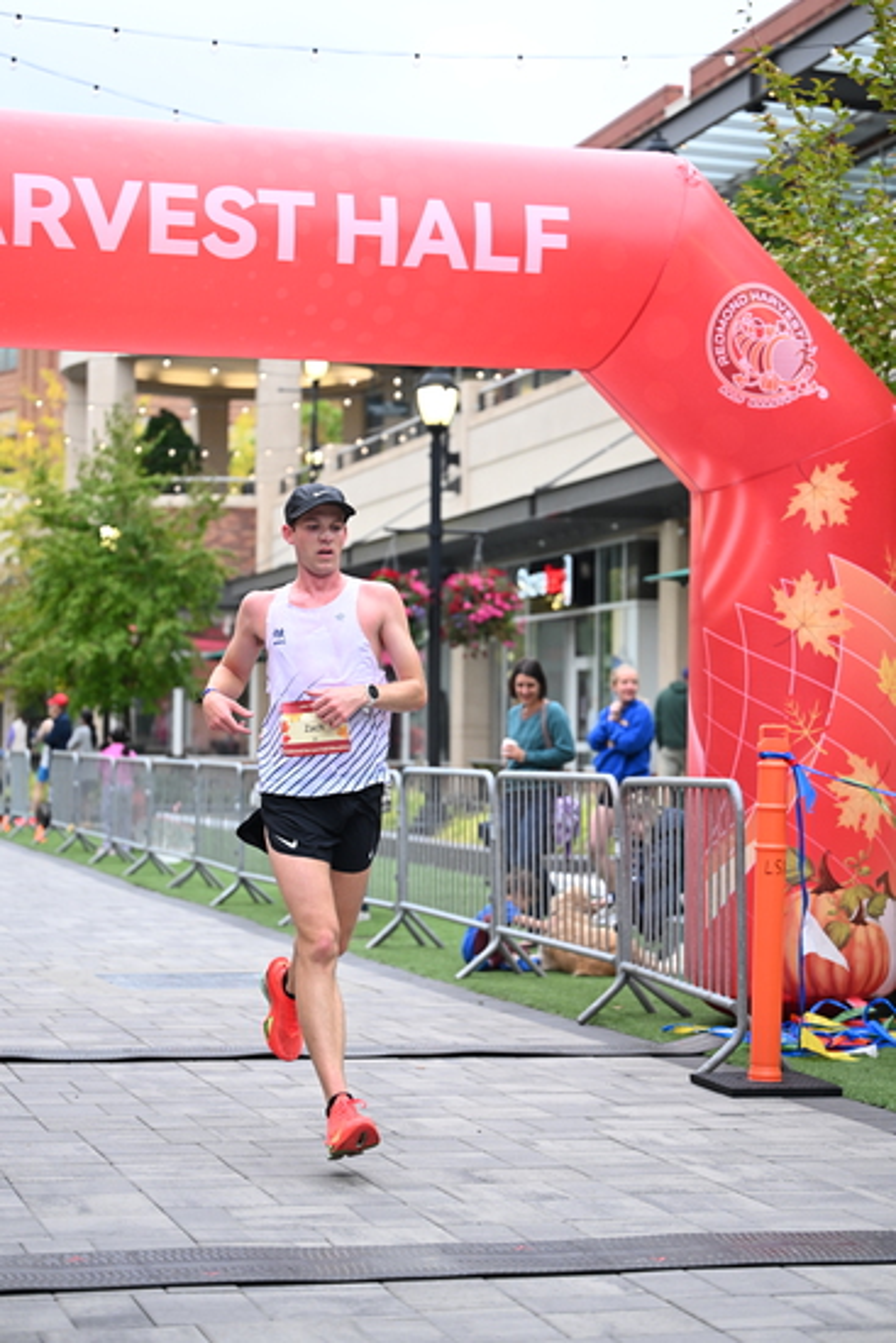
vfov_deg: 28.8
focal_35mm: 70
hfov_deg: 19.5
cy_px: 672
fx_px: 2611
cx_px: 448
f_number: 2.8
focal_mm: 70
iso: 1600
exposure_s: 1/800
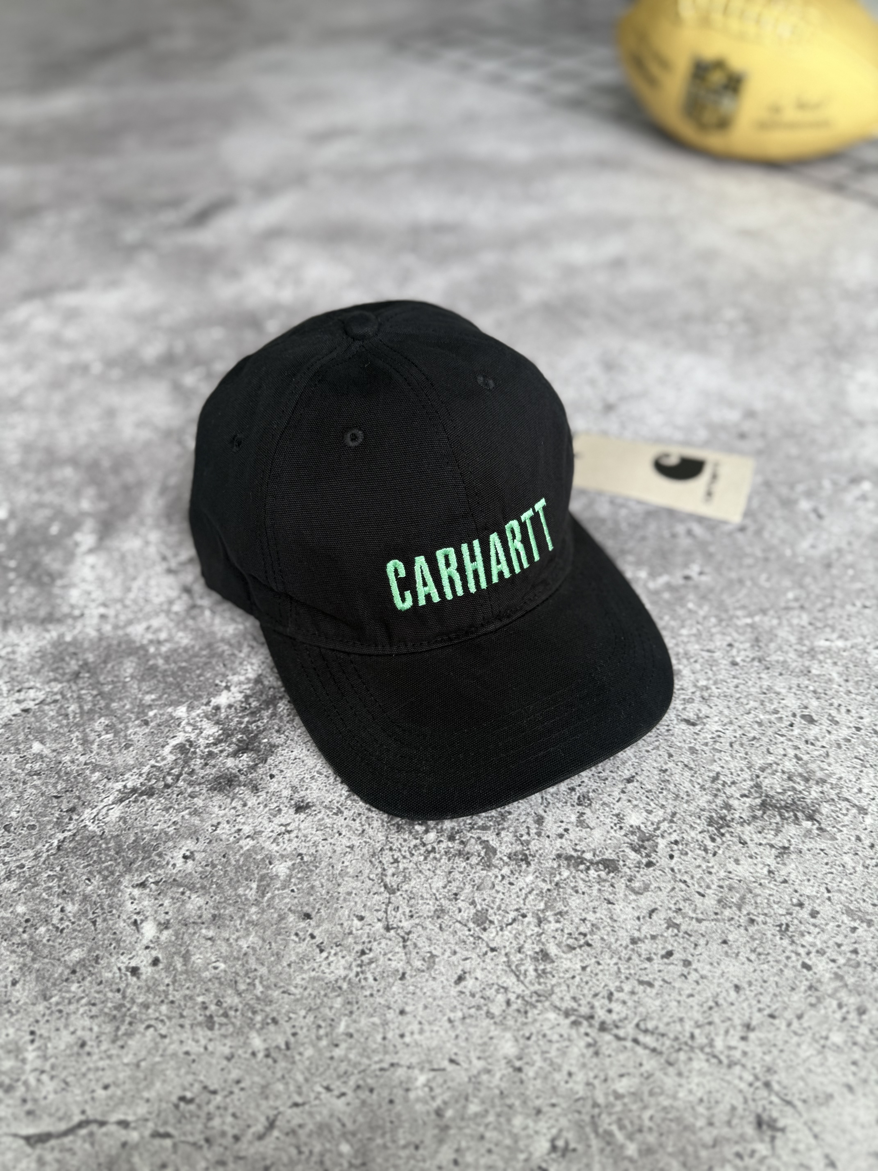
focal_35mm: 24
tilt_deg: -45.7
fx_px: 812
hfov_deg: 56.8
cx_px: 439
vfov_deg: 71.6
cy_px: 586
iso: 64
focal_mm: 6.76
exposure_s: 1/177
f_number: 1.78
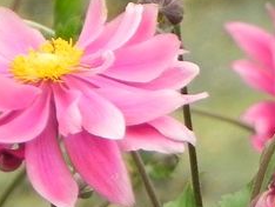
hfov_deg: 1.2
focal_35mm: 1718
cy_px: 361
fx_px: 13662
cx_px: 397
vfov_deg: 0.9
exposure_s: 1/200
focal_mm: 67.2
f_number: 5
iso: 160
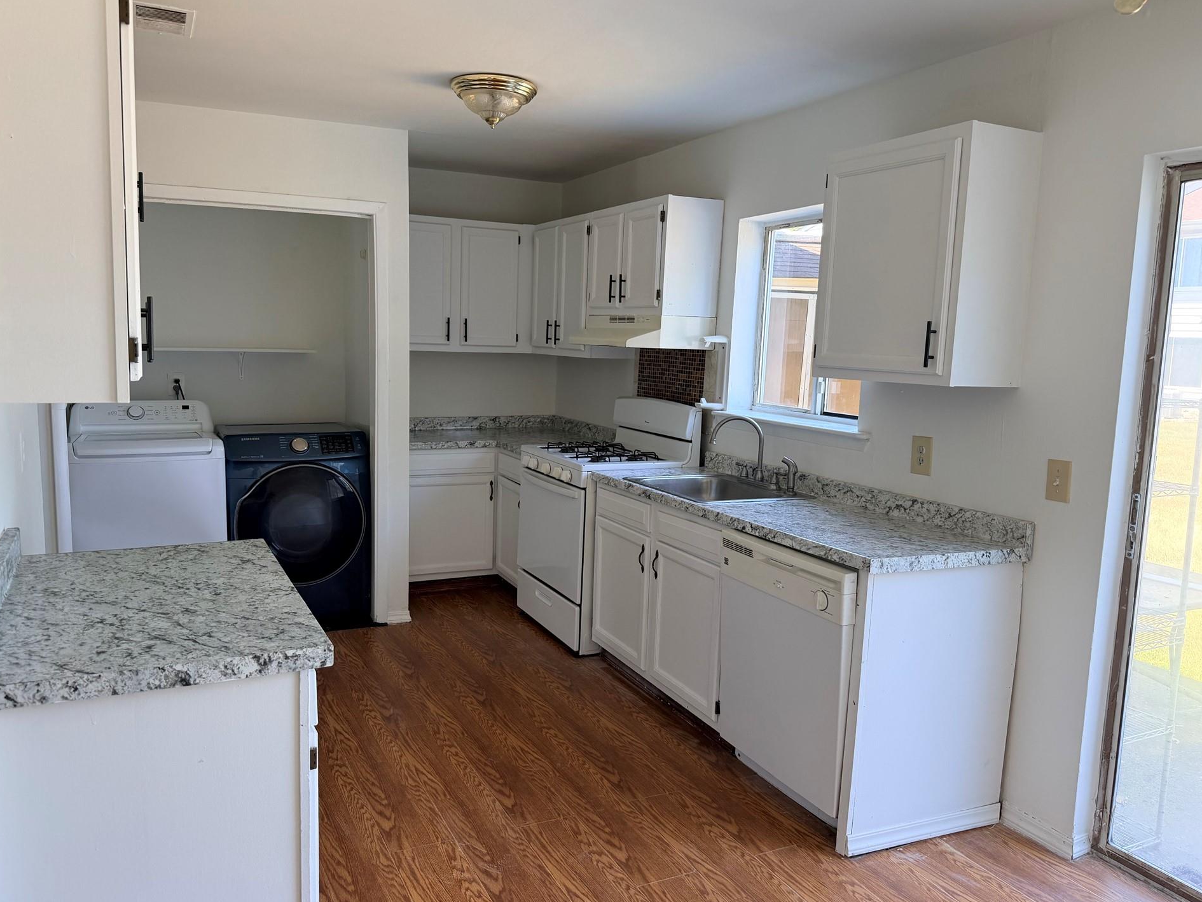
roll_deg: -1.0
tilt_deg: -6.4
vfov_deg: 53.1
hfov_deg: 67.2
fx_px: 903
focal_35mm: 26
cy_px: 456
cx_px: 563
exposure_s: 1/121
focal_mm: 6.76
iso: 80
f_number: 1.78
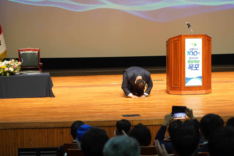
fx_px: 539
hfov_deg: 24.5
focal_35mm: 83
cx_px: 128
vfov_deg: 16.4
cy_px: 90
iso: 1600
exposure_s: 1/160
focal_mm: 70
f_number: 4
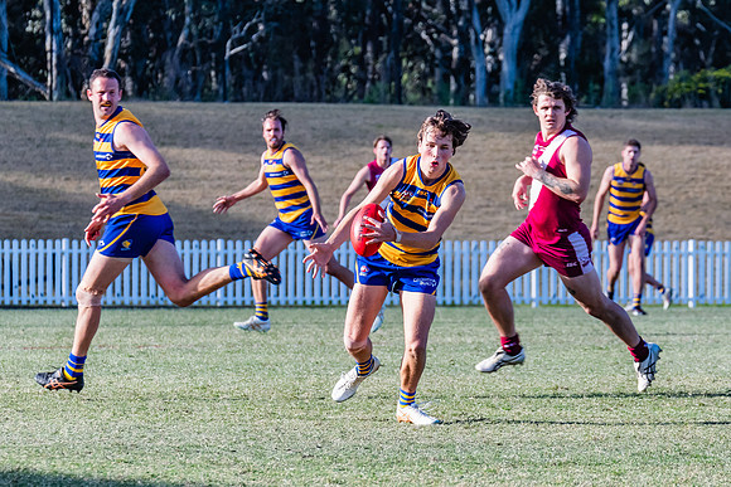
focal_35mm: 473
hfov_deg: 4.4
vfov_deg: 2.9
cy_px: 262
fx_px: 9598
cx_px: 496
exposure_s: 1/640
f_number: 11
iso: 800
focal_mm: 290
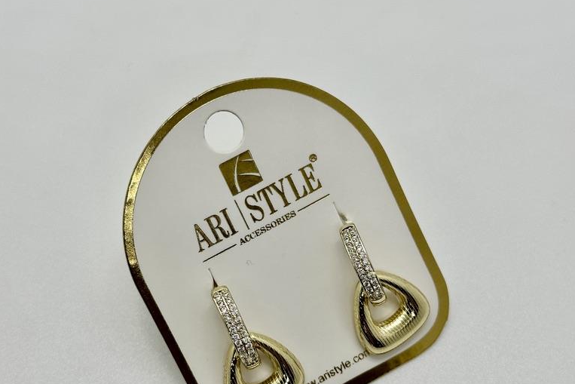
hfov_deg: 30.1
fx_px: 1070
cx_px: 288
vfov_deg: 20.3
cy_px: 242
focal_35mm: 67
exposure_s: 1/252
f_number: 1.78
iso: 64
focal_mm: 6.86
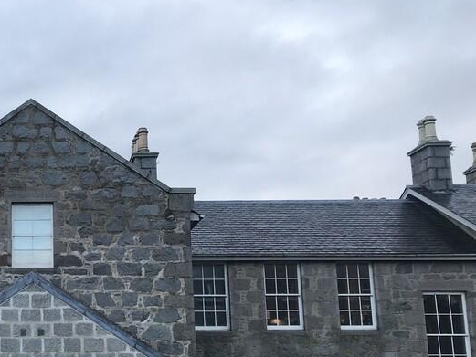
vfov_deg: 26.4
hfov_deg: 32.6
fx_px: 756
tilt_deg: +11.6
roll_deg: +0.7
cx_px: 19
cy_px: 243
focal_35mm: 55
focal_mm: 3.99
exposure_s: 1/235
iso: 20
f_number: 1.8
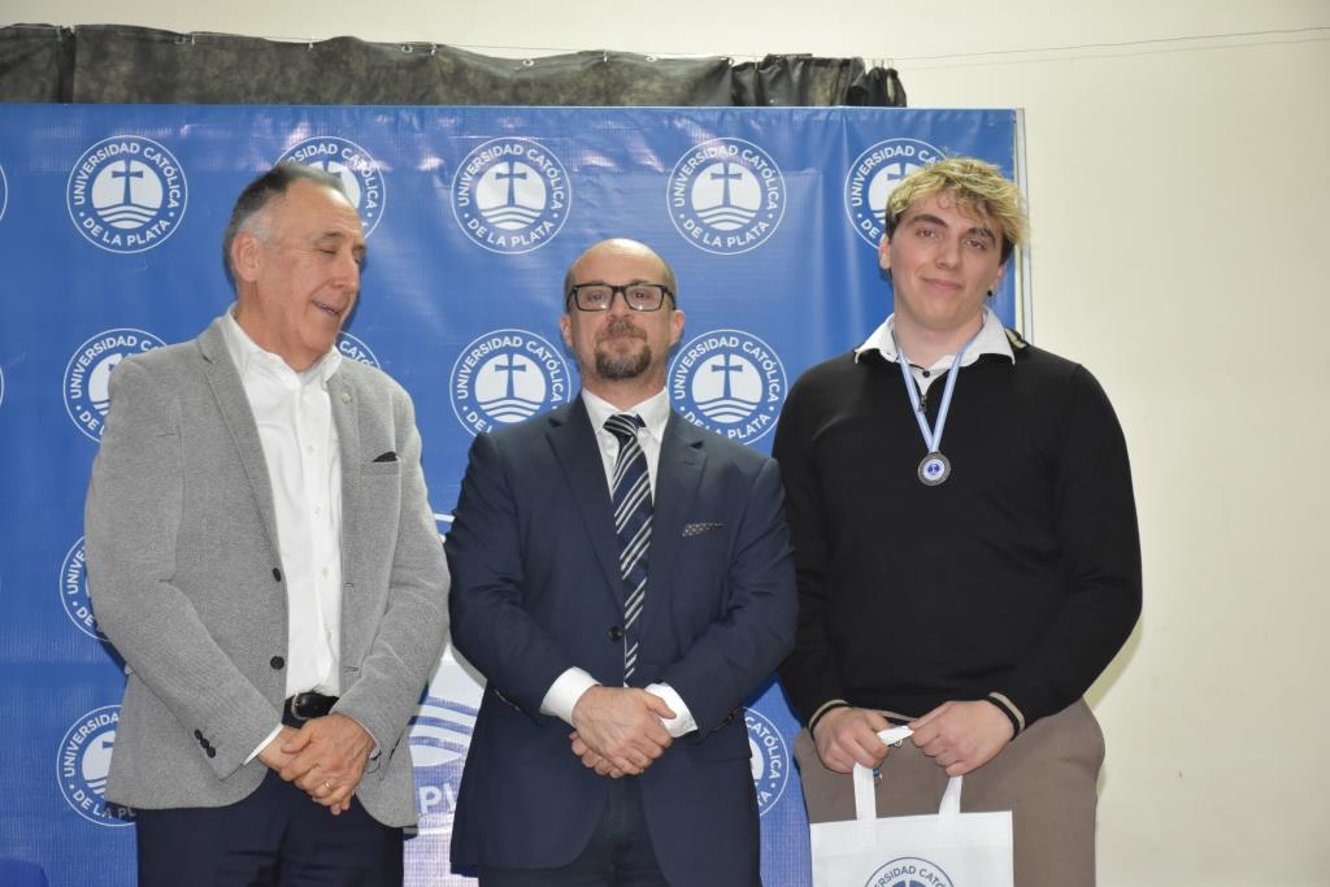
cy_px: 444
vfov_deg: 12.2
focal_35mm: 112
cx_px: 665
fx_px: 4157
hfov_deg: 18.2
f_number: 8
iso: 1600
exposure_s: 1/30
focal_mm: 75
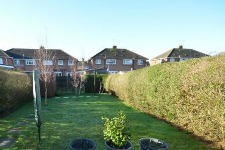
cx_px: 85
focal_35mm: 22
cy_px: 108
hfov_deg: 77.2
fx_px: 137
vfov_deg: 55.1
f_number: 8
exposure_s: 1/160
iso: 400
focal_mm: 10
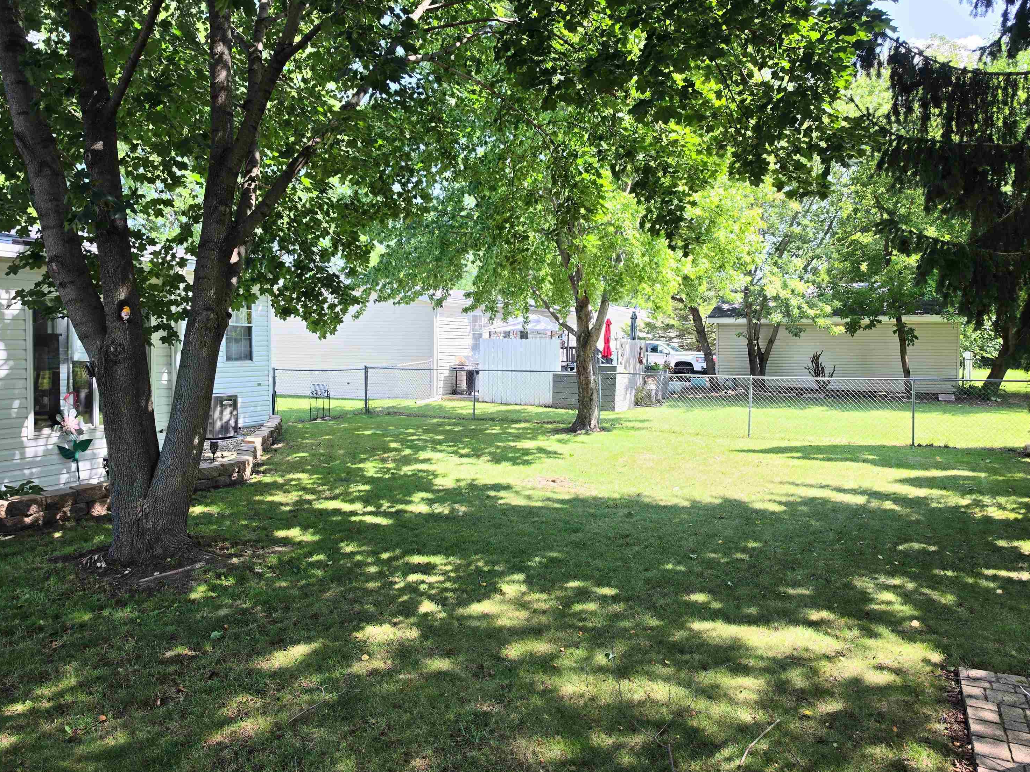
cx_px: 523
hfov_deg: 71.6
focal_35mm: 24
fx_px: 714
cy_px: 373
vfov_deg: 56.8
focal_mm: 6.5
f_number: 1.4
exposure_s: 1/234
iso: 10
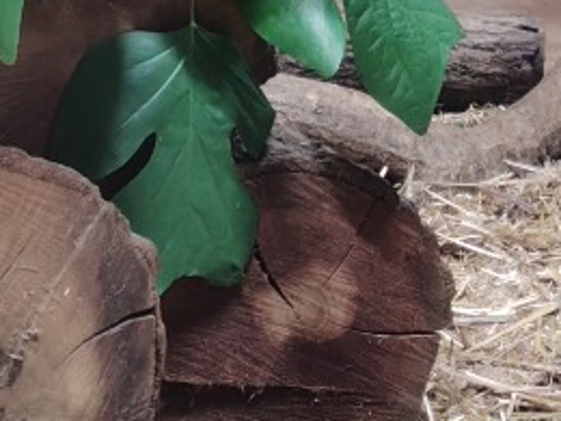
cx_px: 485
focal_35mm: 117
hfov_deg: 16.6
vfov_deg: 12.1
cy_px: -193
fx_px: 1896
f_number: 1.88
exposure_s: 1/60
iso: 1260
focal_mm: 5.56
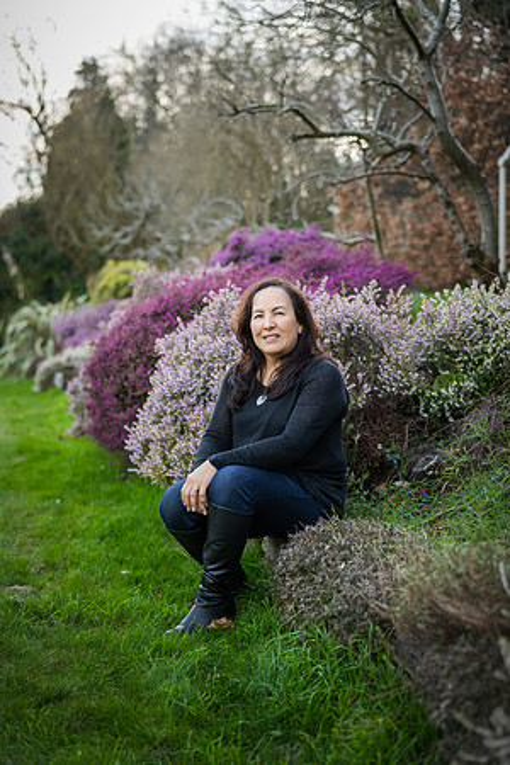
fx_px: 1105
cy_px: 382
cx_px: 255
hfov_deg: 26.0
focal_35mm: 52
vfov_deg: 38.2
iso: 280
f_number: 2.2
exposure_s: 1/800
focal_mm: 52
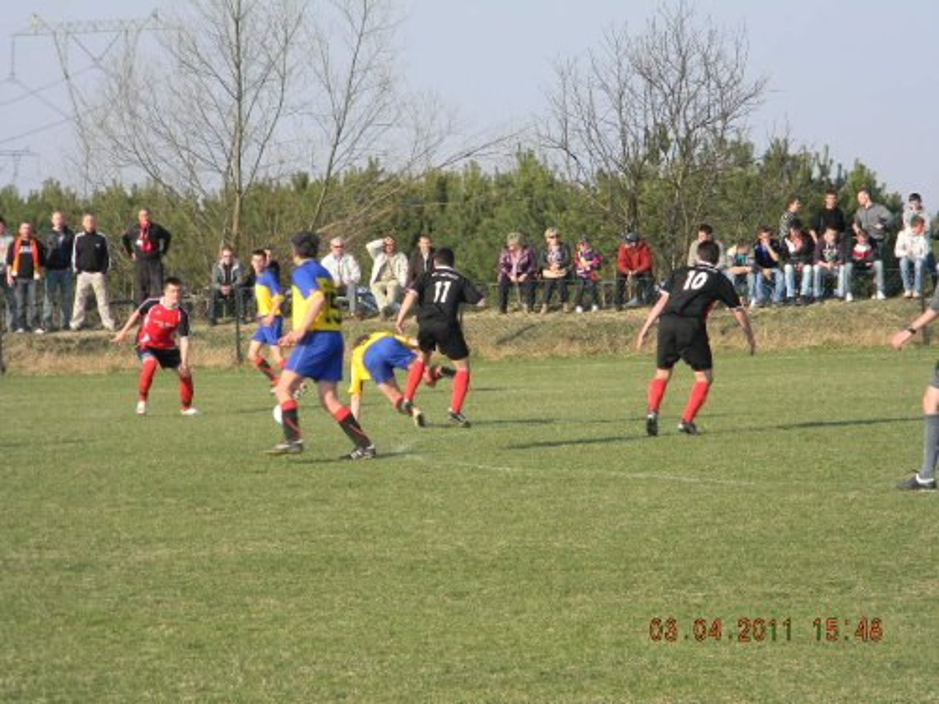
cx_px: 470
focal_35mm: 183
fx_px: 4964
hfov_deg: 10.8
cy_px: 352
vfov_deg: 8.1
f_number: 5.2
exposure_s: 1/250
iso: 80
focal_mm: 33.1
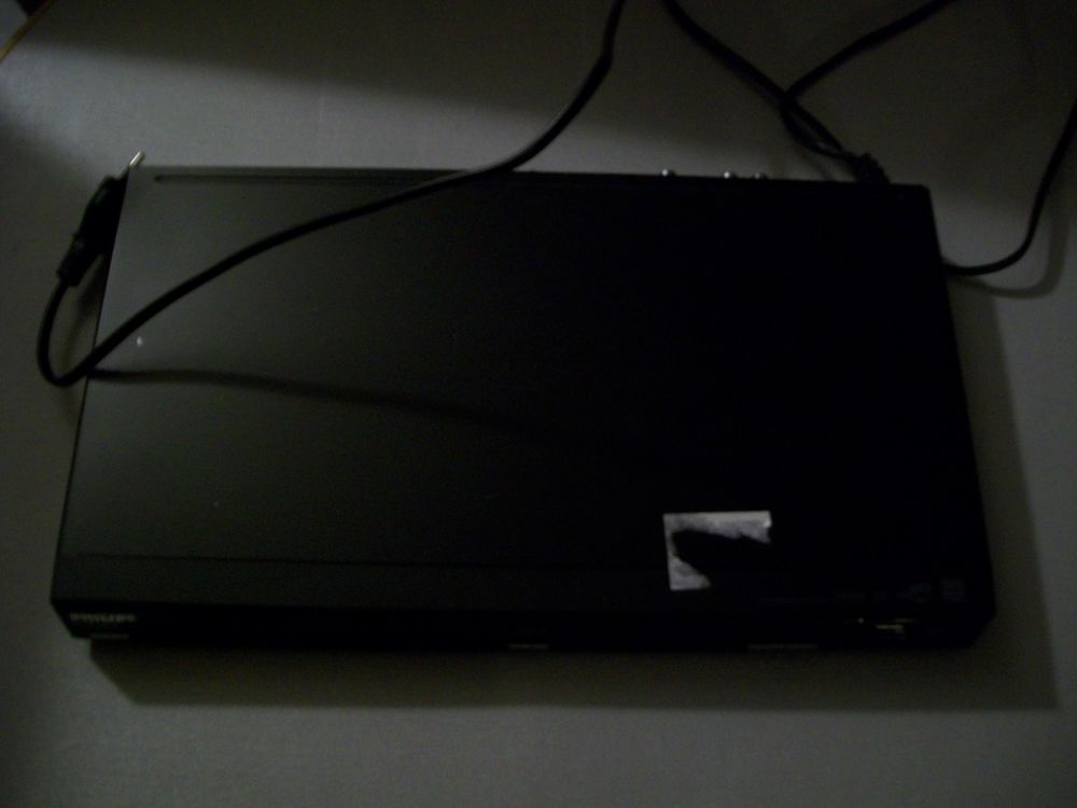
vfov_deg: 41.8
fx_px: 1058
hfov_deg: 54.0
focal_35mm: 34
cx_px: 538
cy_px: 404
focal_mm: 6.1
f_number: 2.7
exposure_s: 1/8
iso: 200
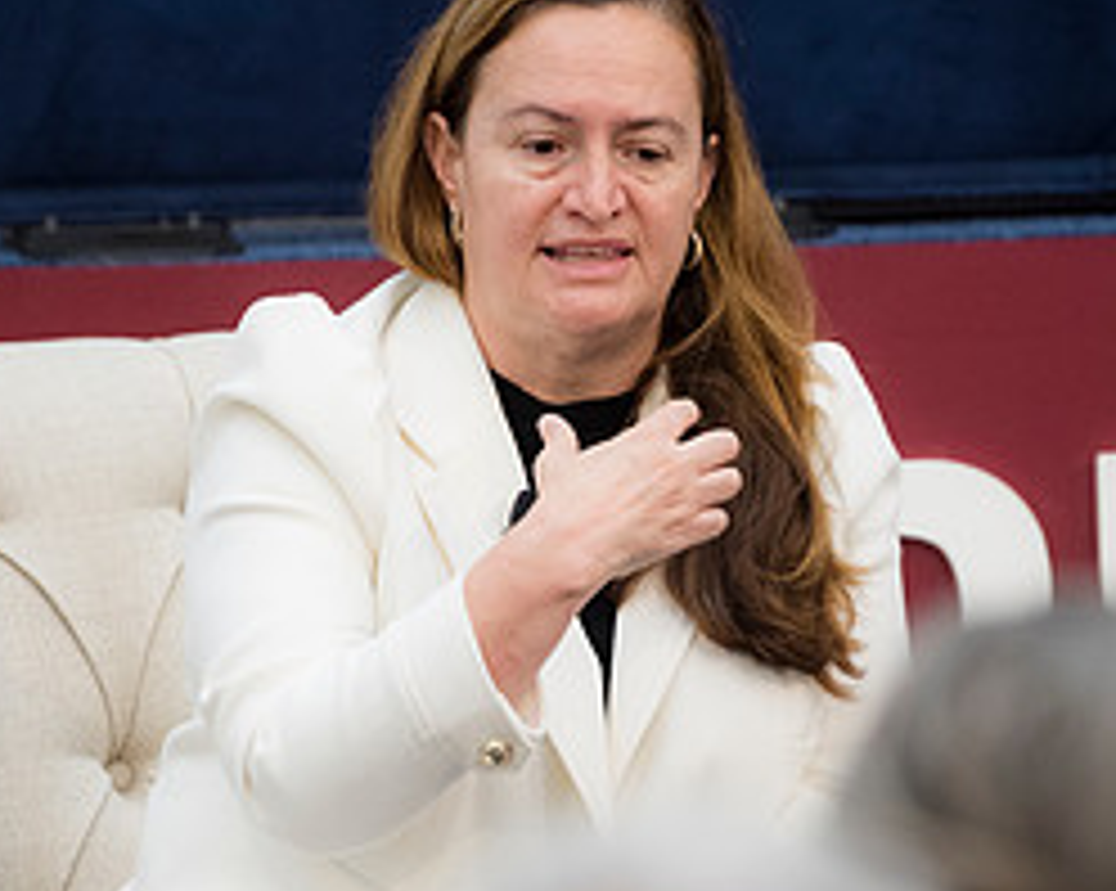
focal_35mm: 375
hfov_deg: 5.2
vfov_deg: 4.1
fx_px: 12376
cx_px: 536
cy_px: 518
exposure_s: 1/400
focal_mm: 220
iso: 1400
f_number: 5.3
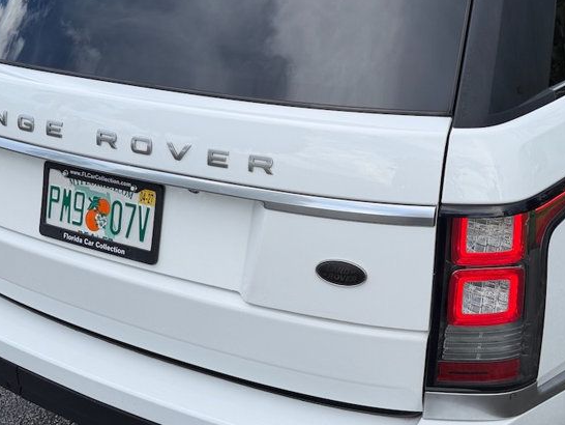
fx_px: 735
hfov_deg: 41.9
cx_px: 338
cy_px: 160
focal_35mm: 45
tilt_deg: -18.5
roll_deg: +0.5
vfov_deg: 32.1
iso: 80
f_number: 1.78
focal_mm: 6.76
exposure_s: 1/1727
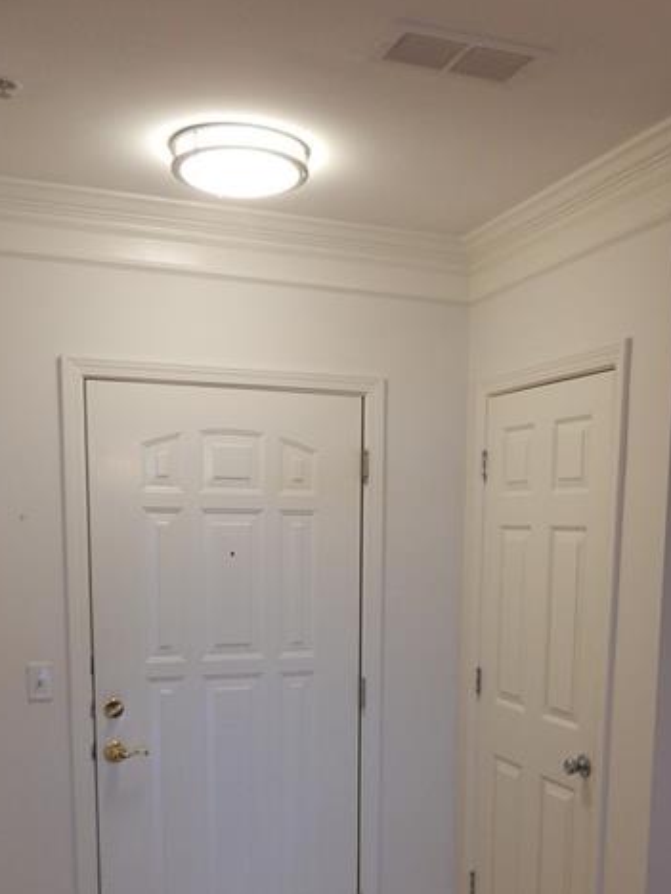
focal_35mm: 41
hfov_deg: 35.0
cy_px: 690
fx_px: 1060
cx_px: 405
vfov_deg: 44.0
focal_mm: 4.5
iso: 160
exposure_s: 1/30
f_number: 3.7
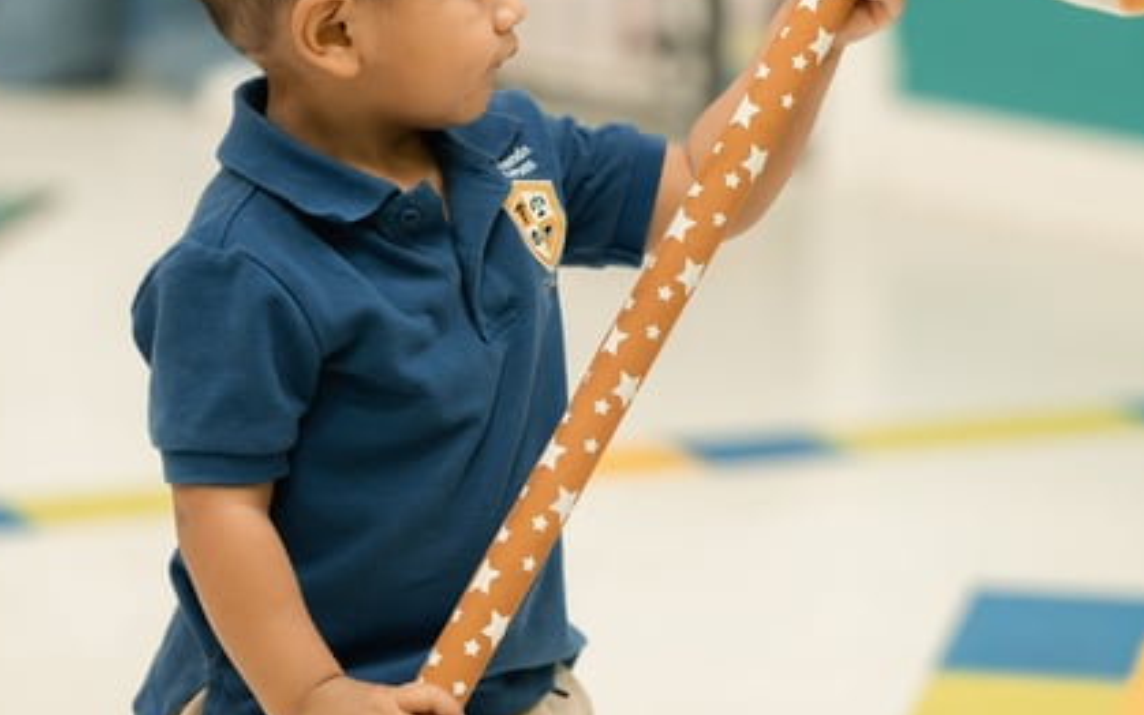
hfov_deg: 10.6
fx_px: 6139
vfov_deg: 6.7
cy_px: 68
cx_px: 573
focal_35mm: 197
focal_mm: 75
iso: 800
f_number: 1.8
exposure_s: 1/250
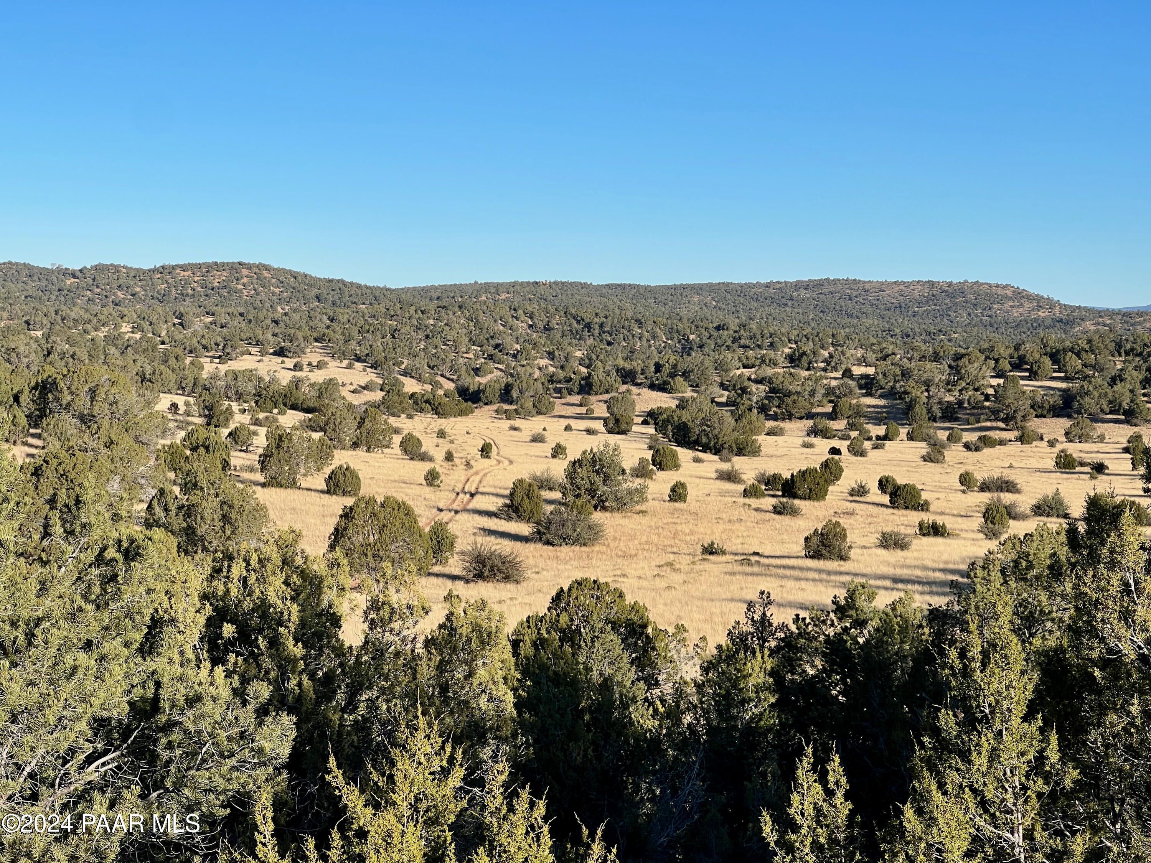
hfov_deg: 25.3
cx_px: 576
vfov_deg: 19.1
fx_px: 2560
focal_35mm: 77
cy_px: 432
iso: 32
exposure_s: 1/727
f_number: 2.8
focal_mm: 9
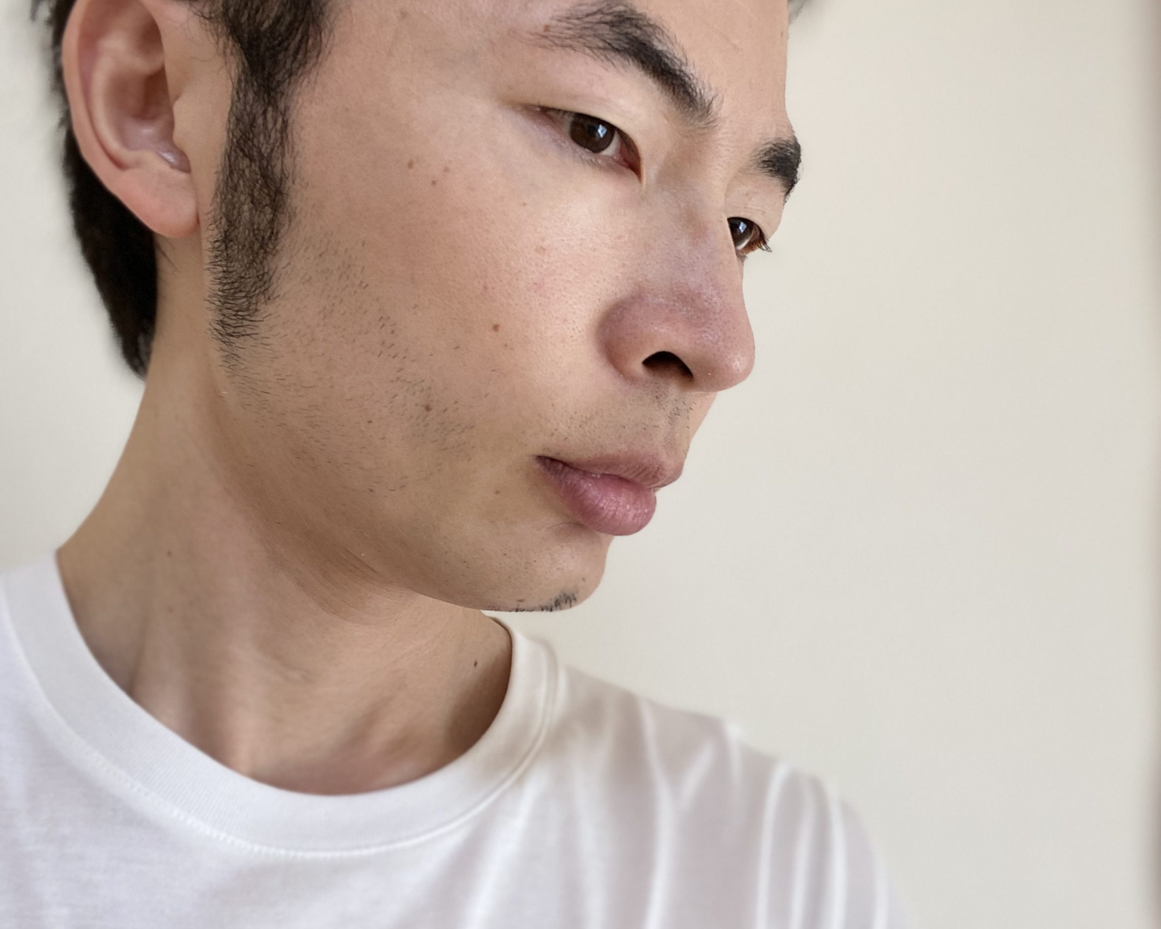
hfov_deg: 55.6
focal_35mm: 32
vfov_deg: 45.8
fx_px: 1099
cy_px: 457
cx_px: 557
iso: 64
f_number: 2.2
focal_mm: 2.71
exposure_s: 1/50
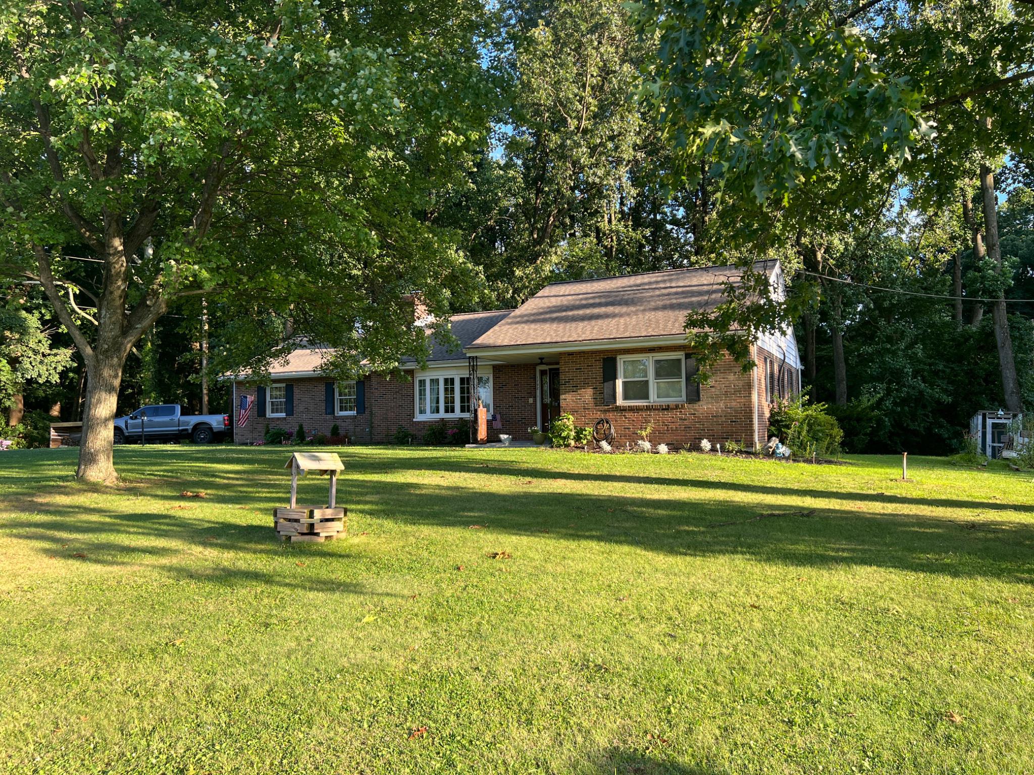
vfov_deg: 53.1
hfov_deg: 67.3
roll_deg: +0.5
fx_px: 777
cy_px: 388
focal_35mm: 26
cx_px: 517
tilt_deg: +3.1
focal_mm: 5.7
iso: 50
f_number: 1.5
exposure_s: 1/493
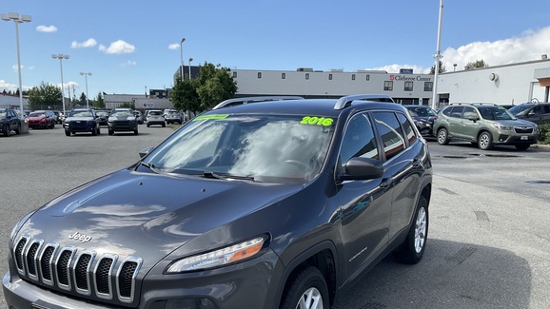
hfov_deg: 56.5
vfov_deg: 33.1
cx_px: 247
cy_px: 227
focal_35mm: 35
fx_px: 510
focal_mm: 3
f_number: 1.8
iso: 25
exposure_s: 1/1221
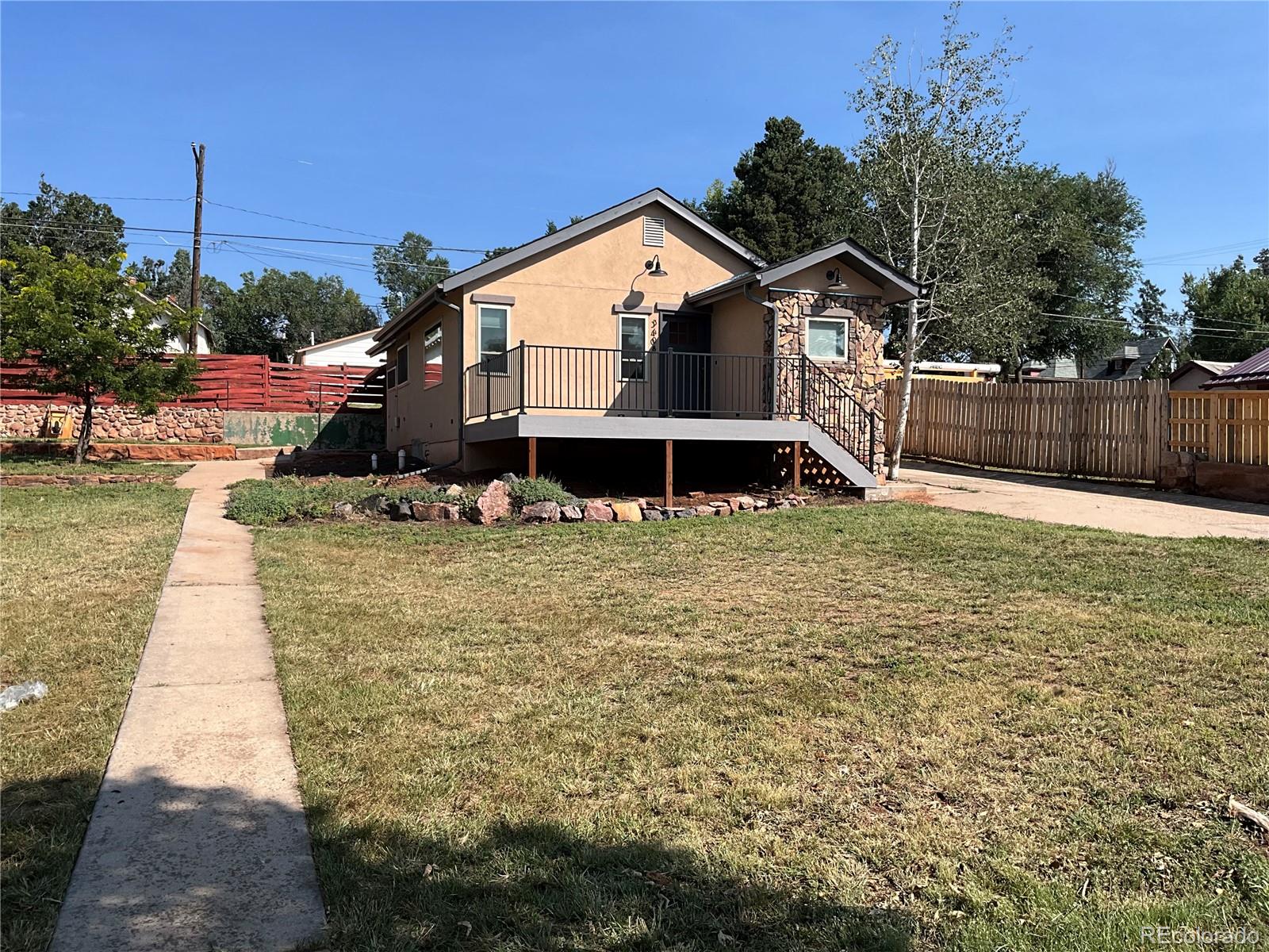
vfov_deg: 48.2
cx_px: 634
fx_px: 1063
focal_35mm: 29
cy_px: 476
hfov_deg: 61.7
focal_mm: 3
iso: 25
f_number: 1.8
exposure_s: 1/1675
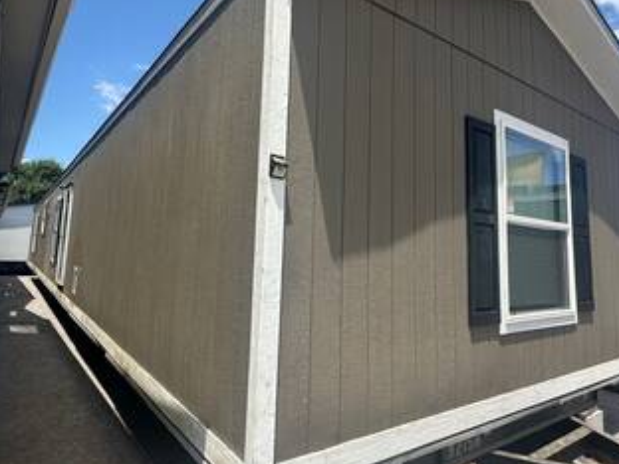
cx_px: 280
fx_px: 411
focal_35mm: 23
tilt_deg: +10.4
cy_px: 204
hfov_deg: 73.7
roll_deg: -1.1
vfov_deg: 58.7
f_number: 2.2
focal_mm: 2.22
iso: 50
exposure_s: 1/1742
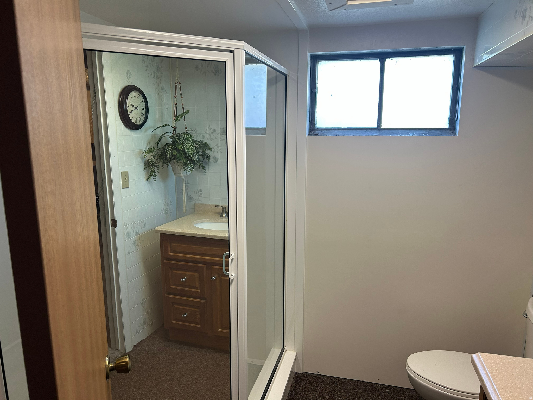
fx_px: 400
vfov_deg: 53.1
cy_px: 200
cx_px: 266
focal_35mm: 26
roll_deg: -0.2
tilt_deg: -12.0
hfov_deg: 67.3
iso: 100
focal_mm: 5.7
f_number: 1.5
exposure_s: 1/120
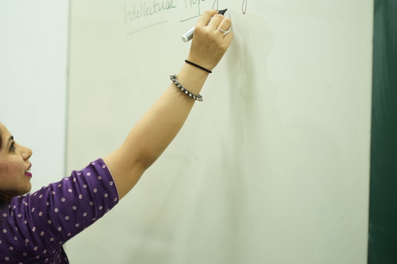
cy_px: 119
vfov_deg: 18.4
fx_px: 816
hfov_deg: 27.2
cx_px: 133
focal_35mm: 74
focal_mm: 50
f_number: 2.8
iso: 500
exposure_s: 1/200
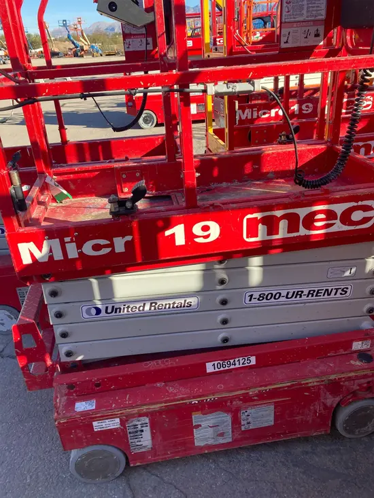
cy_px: 249
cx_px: 187
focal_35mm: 28
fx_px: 403
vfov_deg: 63.4
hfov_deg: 49.8
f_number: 1.8
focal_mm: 3.99
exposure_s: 1/450
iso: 20
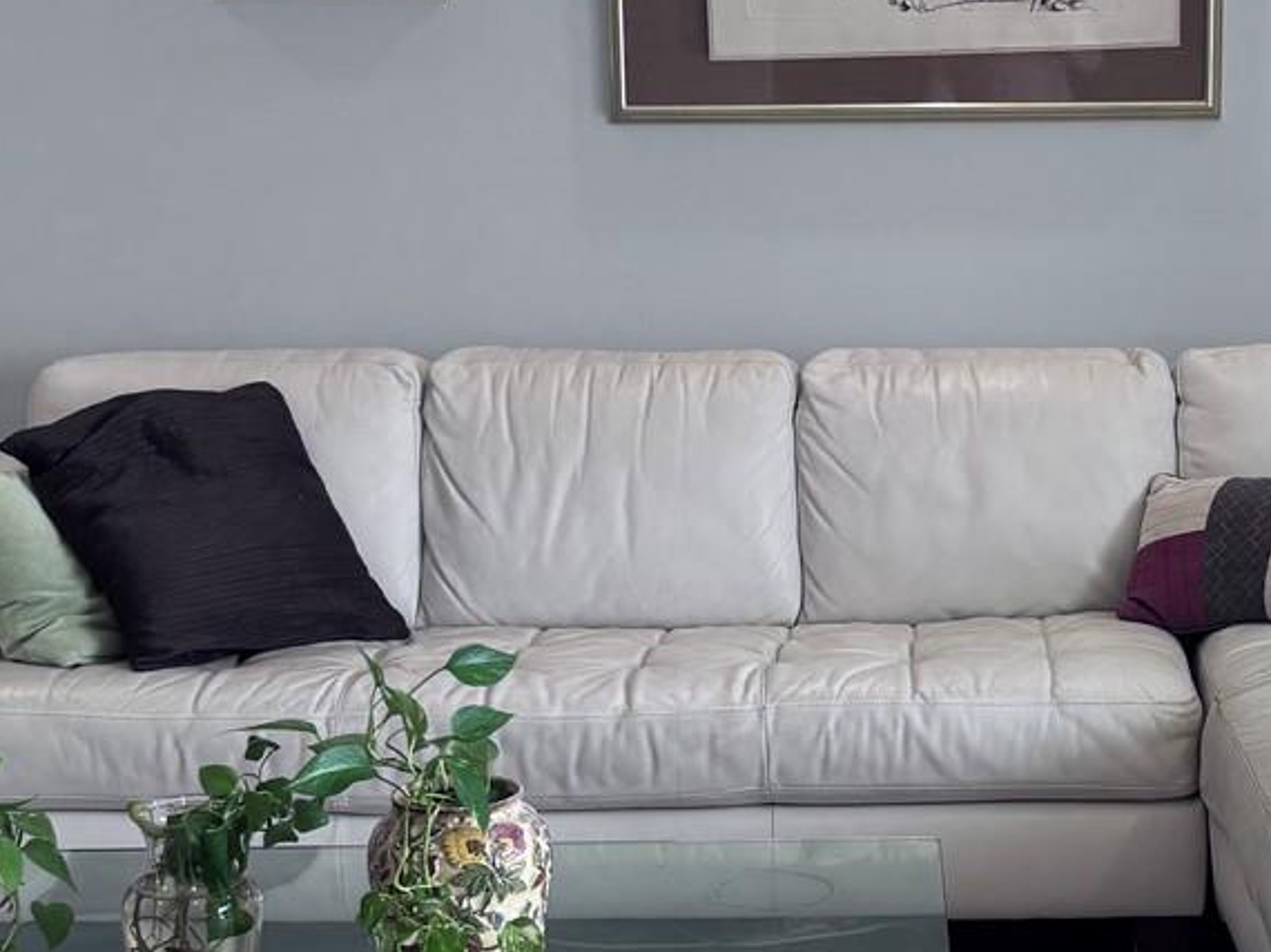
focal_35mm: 73
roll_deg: -0.5
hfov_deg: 26.5
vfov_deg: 20.1
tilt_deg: -15.1
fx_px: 2679
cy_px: 633
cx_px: 887
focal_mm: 5.96
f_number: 1.6
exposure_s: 1/120
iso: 50
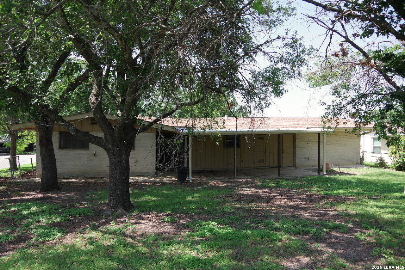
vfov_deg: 48.0
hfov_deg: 67.4
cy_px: 135
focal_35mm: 27
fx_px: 304
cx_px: 202
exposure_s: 1/250
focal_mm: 18
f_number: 5
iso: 200
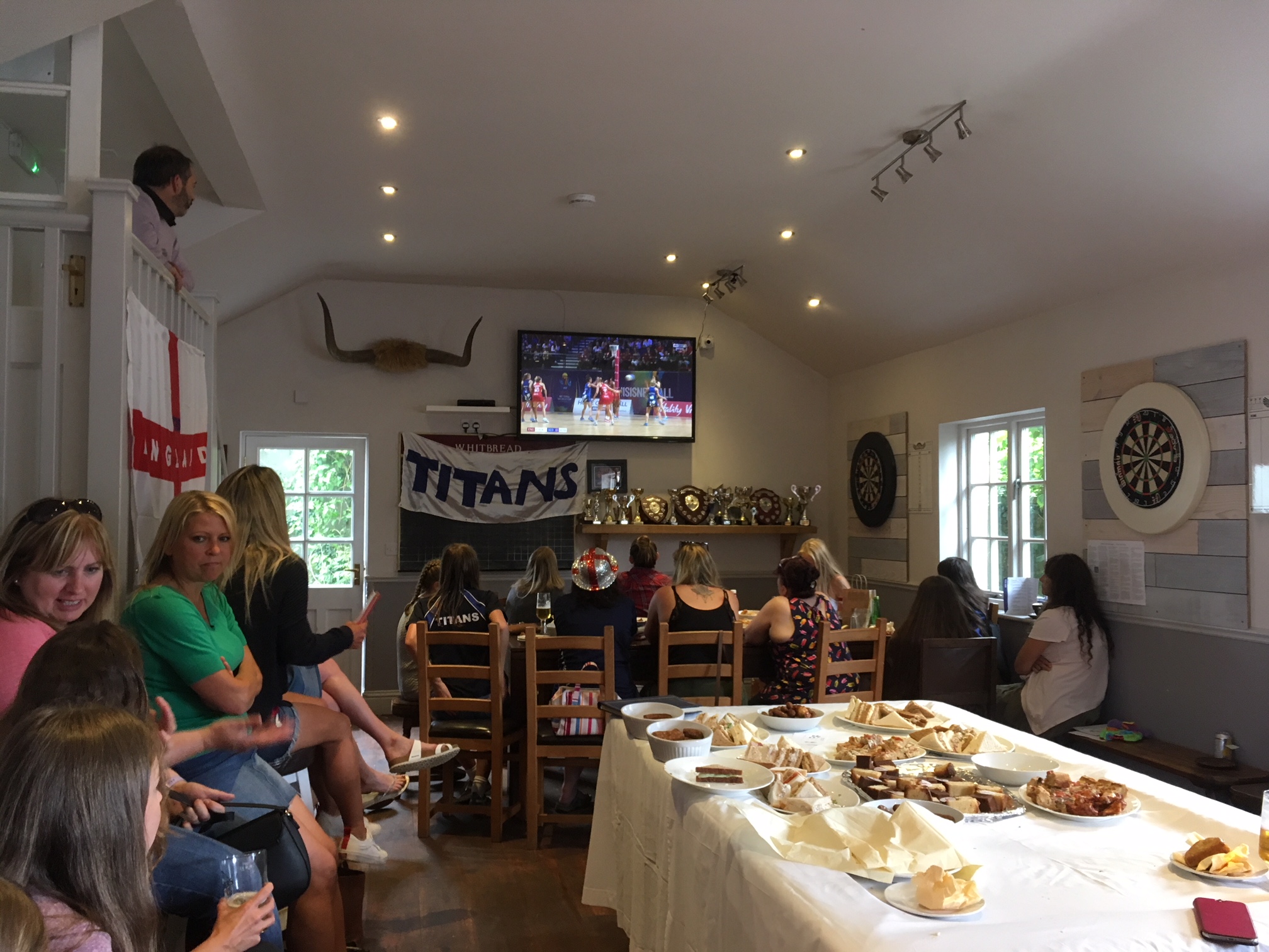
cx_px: 634
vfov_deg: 48.2
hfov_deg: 61.7
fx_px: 1063
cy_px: 476
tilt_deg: +2.5
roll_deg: -0.3
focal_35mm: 29
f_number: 2.2
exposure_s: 1/33
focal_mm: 4.15
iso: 125
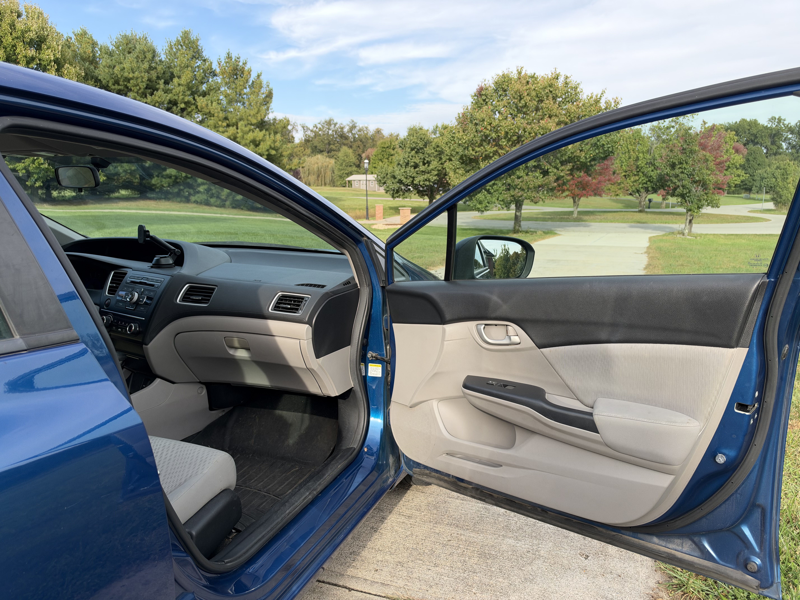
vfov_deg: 56.8
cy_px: 300
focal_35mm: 24
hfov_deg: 71.6
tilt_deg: -10.1
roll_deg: -0.1
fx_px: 555
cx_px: 400
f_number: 1.8
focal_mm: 6.93
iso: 100
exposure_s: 1/1027
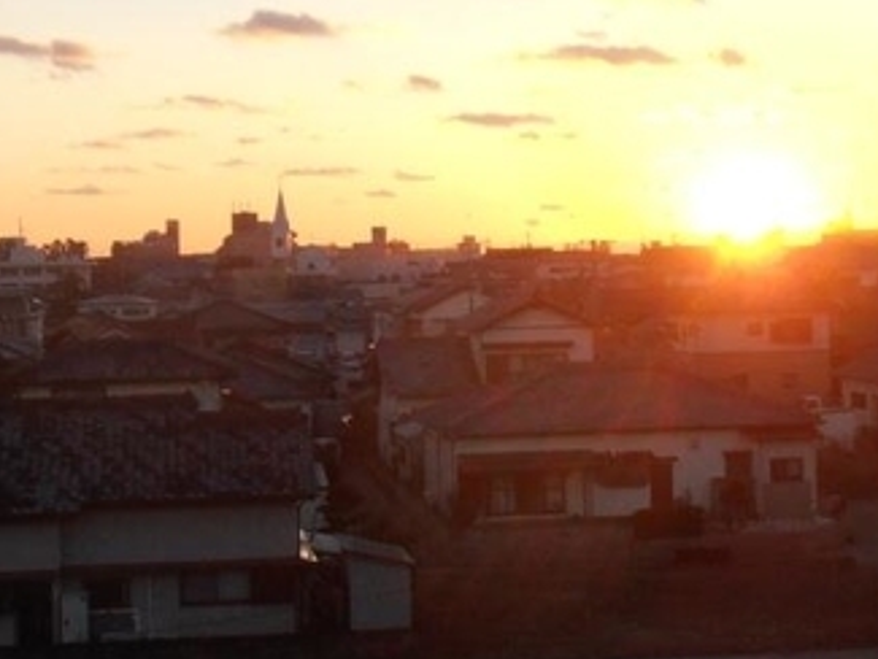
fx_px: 2309
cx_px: 502
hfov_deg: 21.5
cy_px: 162
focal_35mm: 91
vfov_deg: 16.2
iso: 125
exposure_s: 1/250
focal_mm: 6.61
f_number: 3.9
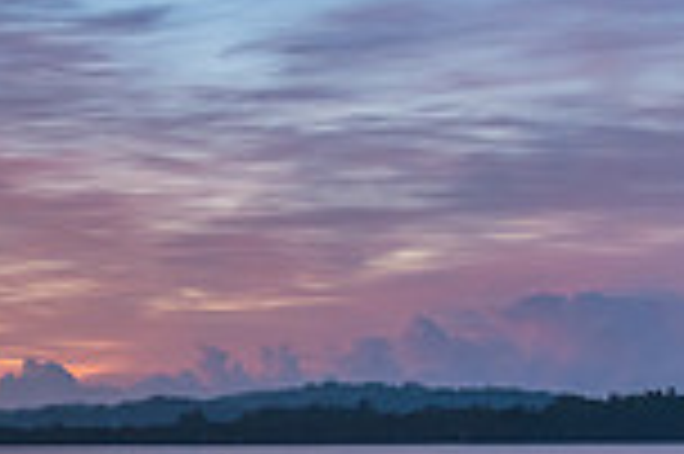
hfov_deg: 20.5
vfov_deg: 14.5
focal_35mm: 93
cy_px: 425
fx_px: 1765
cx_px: -144
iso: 800
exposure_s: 1/1.25
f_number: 4
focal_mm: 24
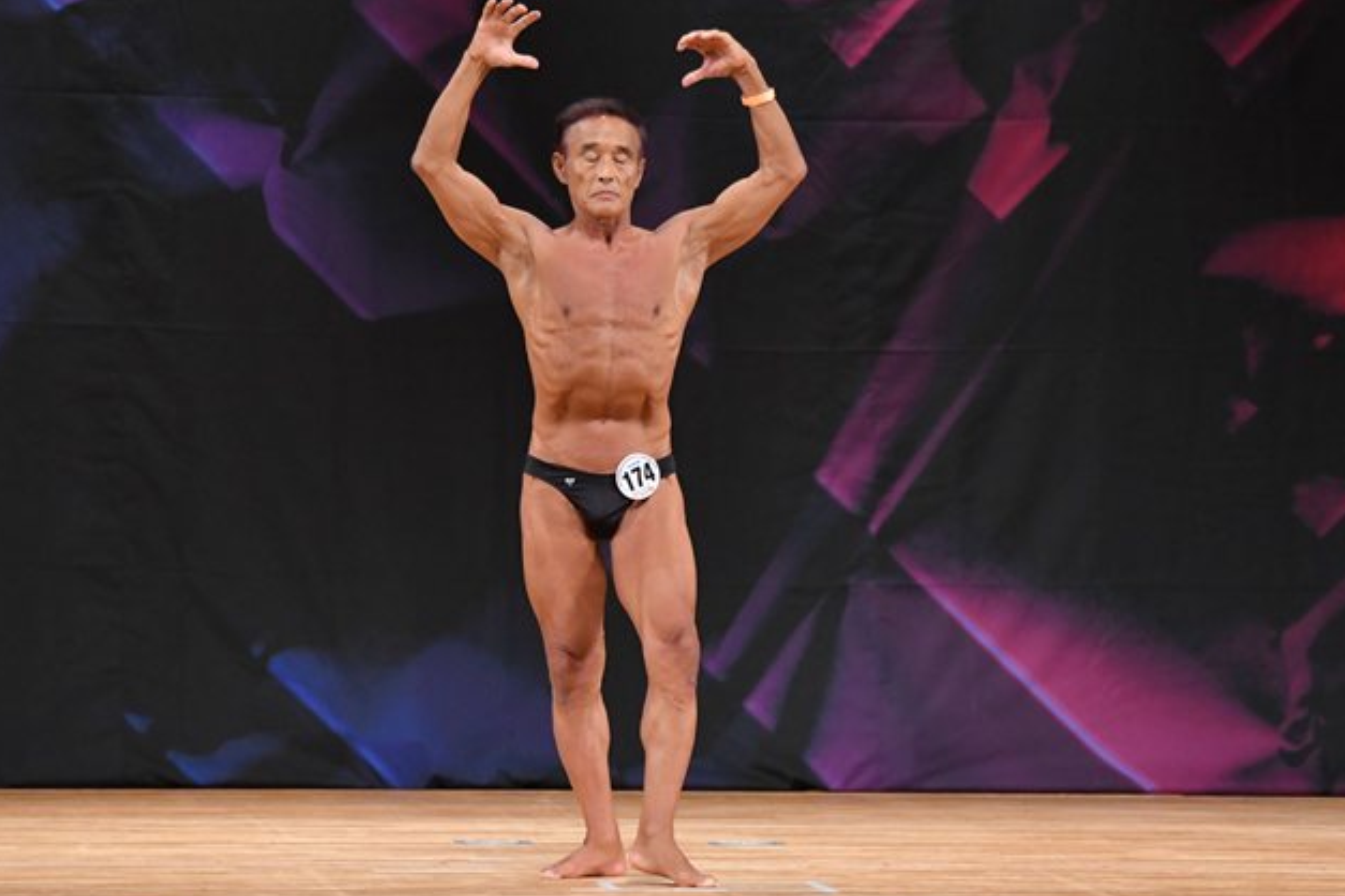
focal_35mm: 278
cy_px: 412
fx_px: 10386
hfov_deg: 7.4
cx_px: 715
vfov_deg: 4.9
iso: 3200
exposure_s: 1/400
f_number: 5.6
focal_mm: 150
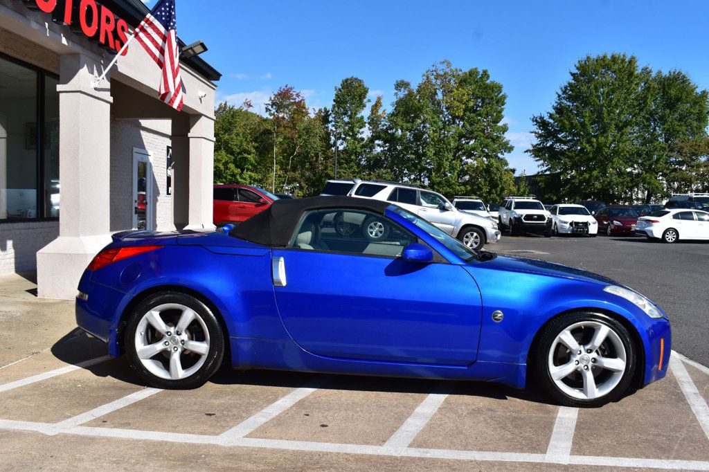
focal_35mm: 33
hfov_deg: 57.2
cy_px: 236
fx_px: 650
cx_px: 354
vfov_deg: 39.9
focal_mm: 22
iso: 280
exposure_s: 1/500
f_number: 11
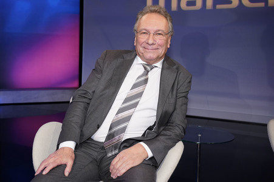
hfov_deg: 60.3
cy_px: 91
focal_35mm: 31
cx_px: 137
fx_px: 236
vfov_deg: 42.3
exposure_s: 1/125
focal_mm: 31
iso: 2000
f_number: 5
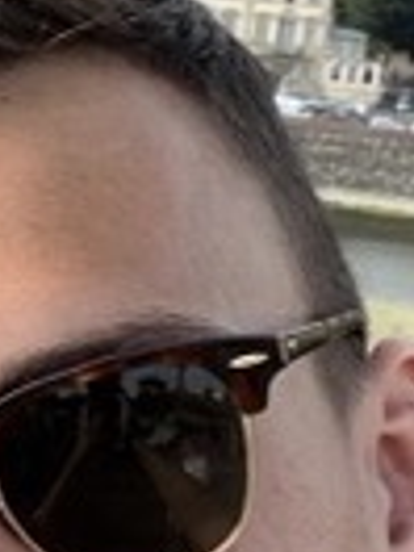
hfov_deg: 8.8
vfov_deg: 12.4
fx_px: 2535
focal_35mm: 159
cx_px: -420
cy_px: 197
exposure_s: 1/368
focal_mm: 2.71
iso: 32
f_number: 2.2
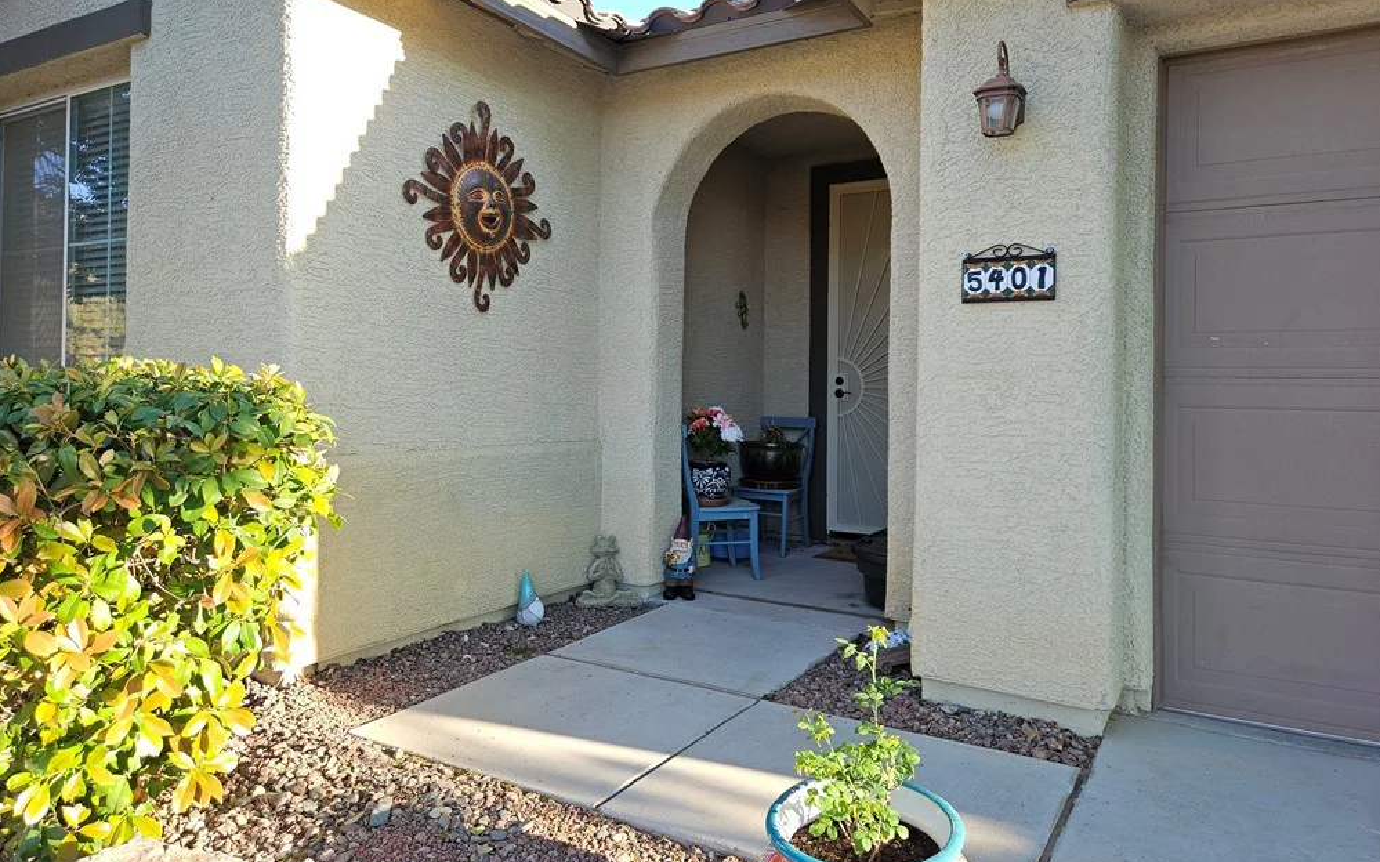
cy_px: 392
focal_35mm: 25
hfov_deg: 72.6
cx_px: 682
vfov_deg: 49.2
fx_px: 940
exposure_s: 1/366
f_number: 1.8
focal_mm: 5.4
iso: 50
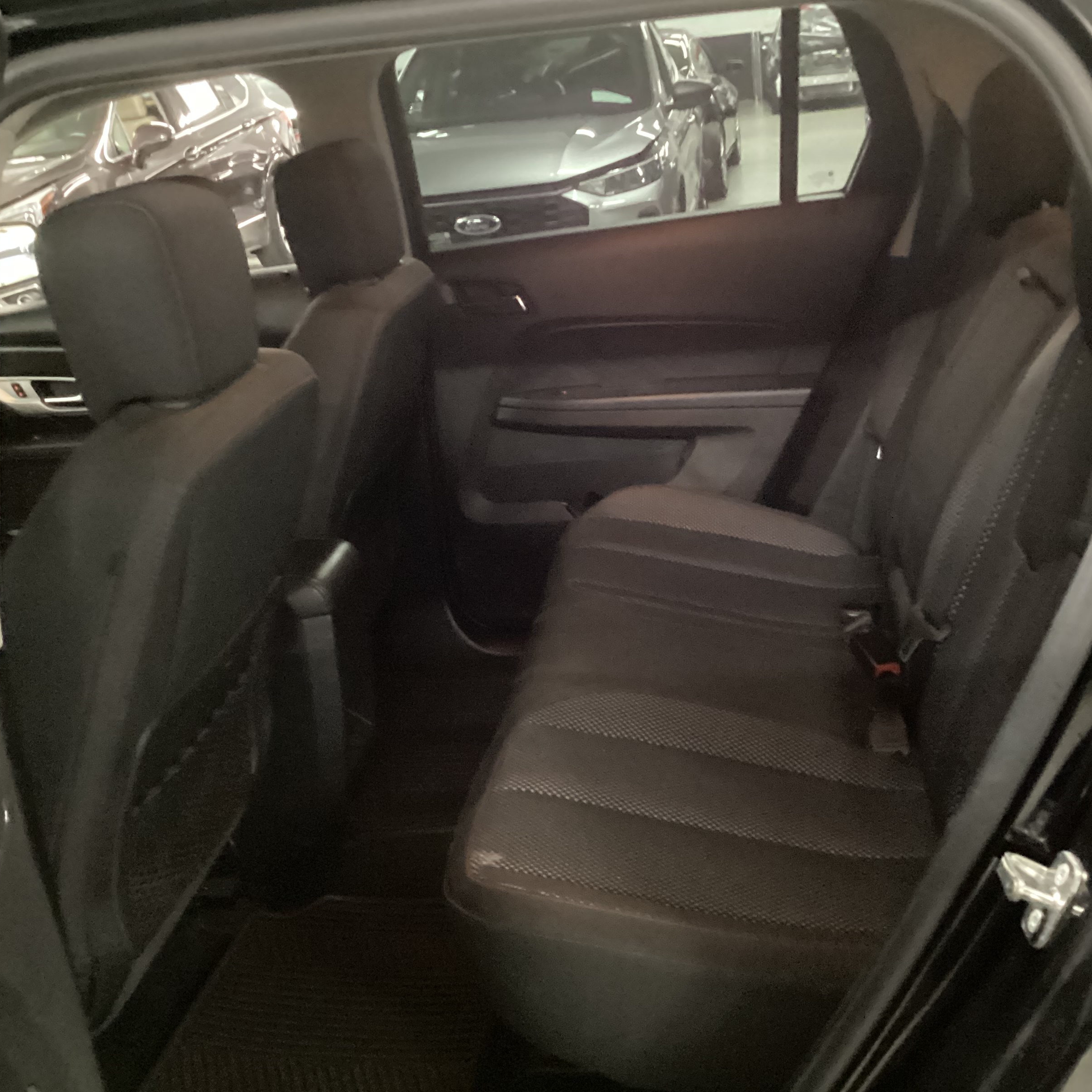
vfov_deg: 44.9
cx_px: 601
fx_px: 1321
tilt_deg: -22.7
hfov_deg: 44.9
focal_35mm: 37
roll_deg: +5.5
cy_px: 552
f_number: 2.4
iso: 800
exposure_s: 1/15
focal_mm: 3.3
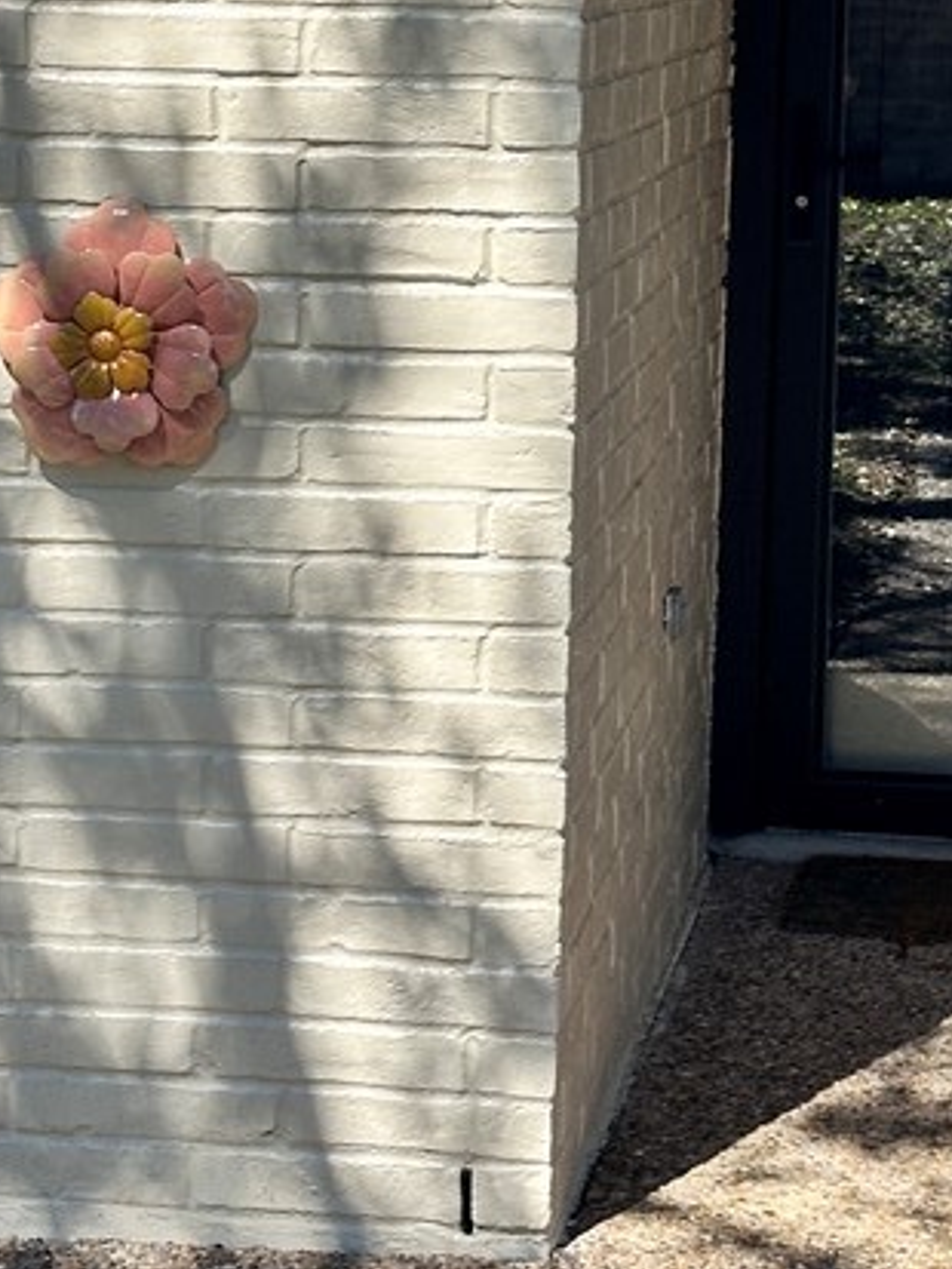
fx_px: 4361
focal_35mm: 119
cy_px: 387
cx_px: 540
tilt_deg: -5.6
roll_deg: -1.3
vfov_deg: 16.5
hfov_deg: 12.5
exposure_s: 1/1565
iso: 64
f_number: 1.78
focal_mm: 6.86
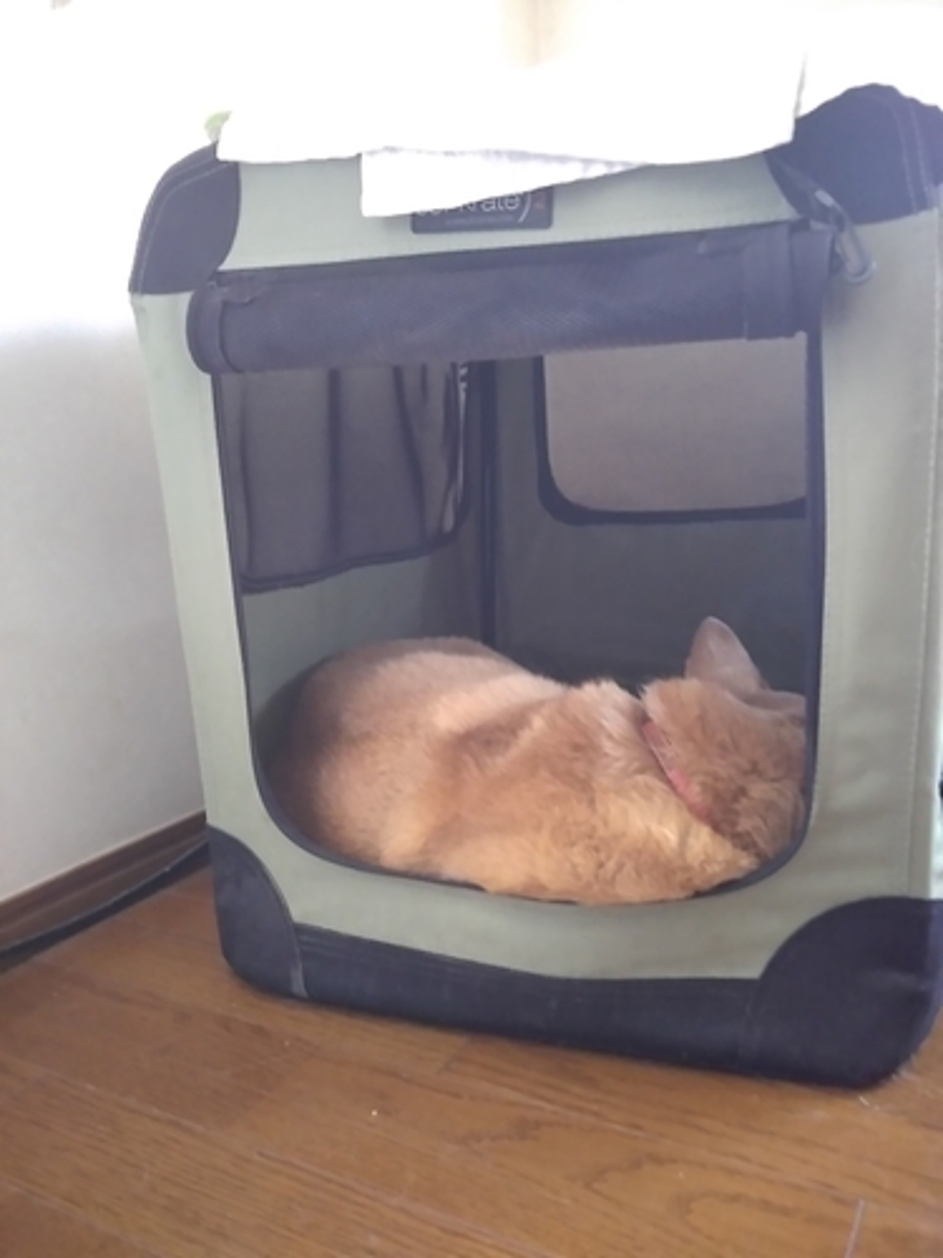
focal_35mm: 30
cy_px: 629
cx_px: 472
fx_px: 1090
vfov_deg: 60.0
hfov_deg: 46.8
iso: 1250
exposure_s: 1/8
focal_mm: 4
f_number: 2.2
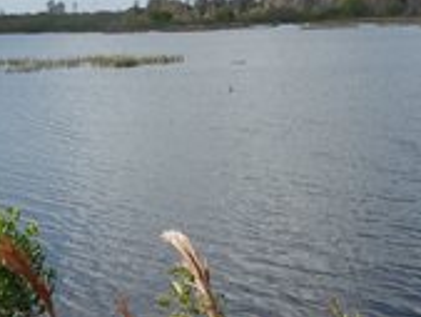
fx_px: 1071
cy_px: 125
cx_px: 189
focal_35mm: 88
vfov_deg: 16.8
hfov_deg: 22.2
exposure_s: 1/1250
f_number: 4.2
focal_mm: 5.6
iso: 125
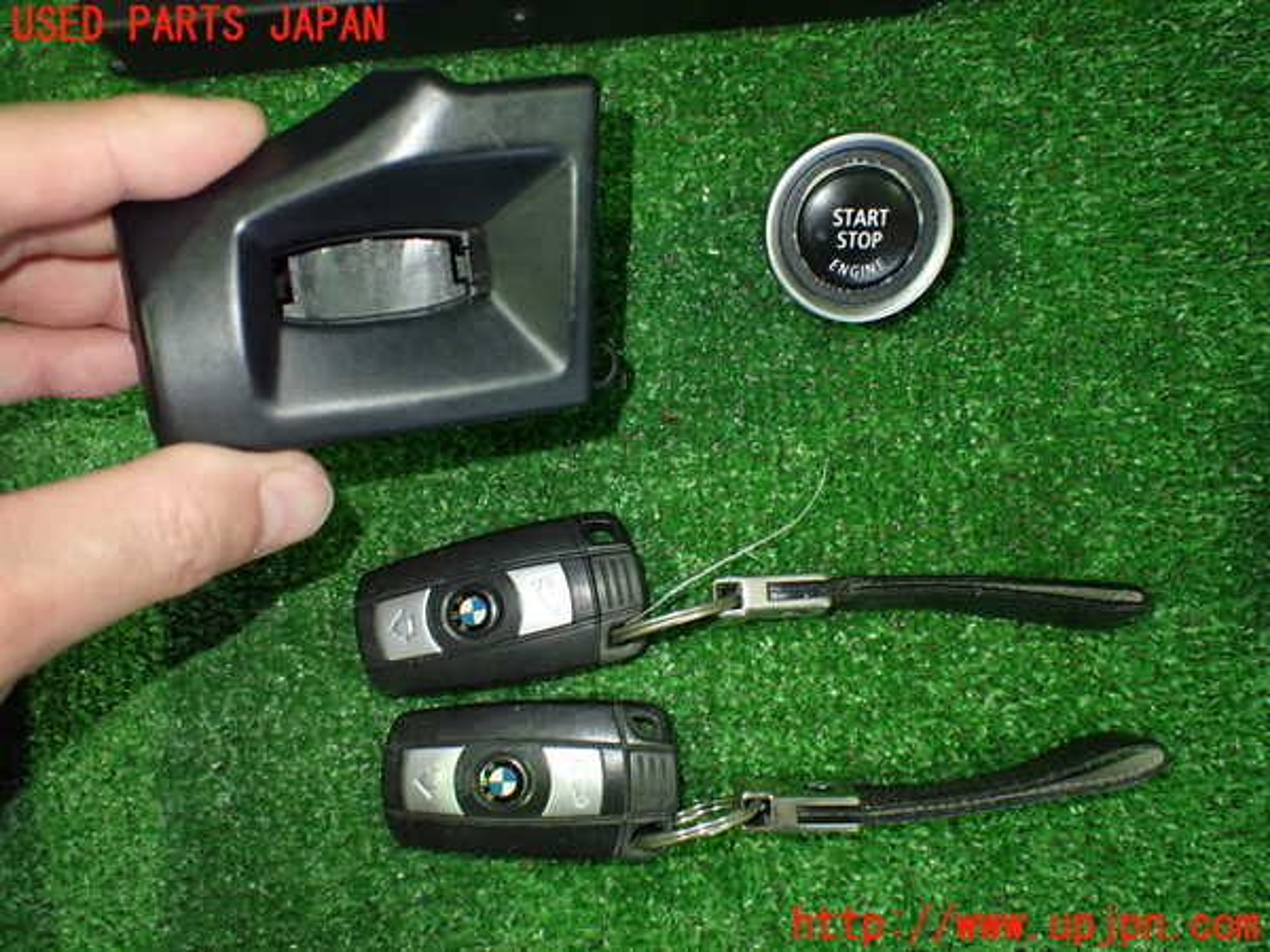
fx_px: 1101
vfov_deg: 46.8
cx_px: 635
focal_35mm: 30
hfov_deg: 60.0
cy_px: 476
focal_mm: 5.4
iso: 800
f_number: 2.3
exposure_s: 1/60
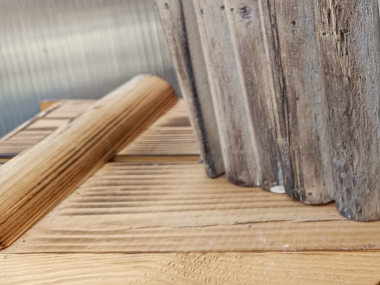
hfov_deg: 30.0
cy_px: 35
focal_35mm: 56
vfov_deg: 25.4
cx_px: 440
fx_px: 615
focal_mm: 5.59
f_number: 1.88
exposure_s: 1/252
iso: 51
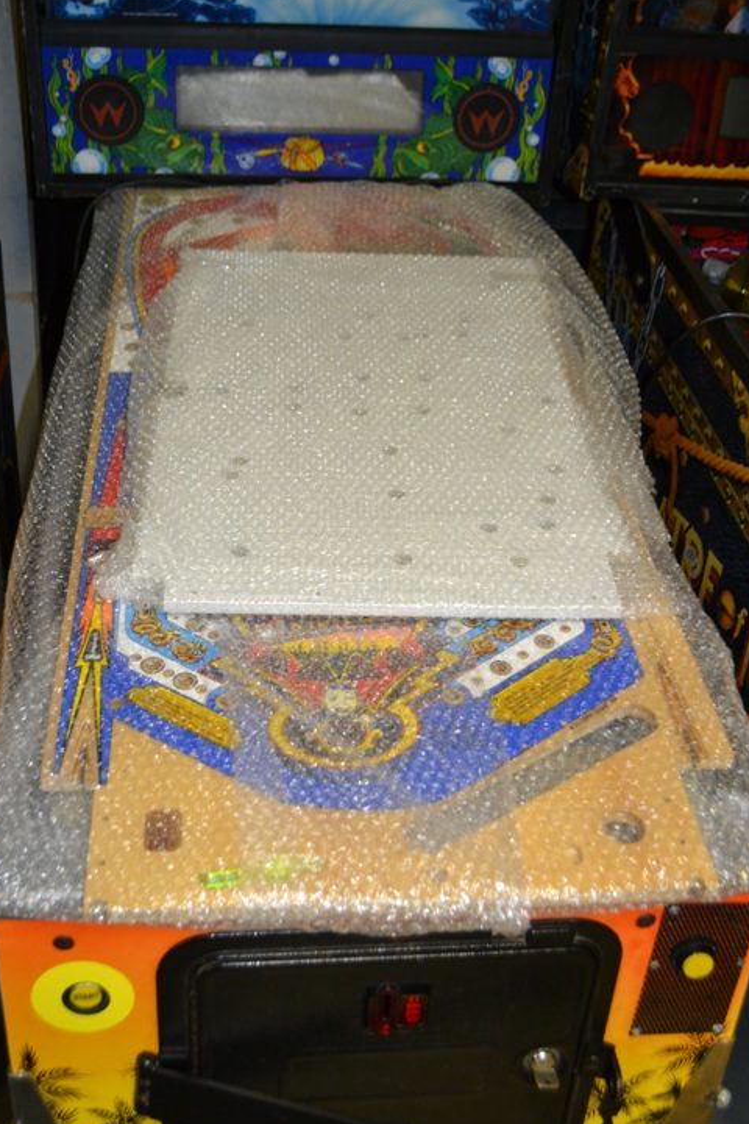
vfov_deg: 48.4
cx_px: 344
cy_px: 518
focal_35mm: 40
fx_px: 1248
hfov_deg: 33.4
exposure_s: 1/60
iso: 1400
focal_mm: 24
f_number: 4
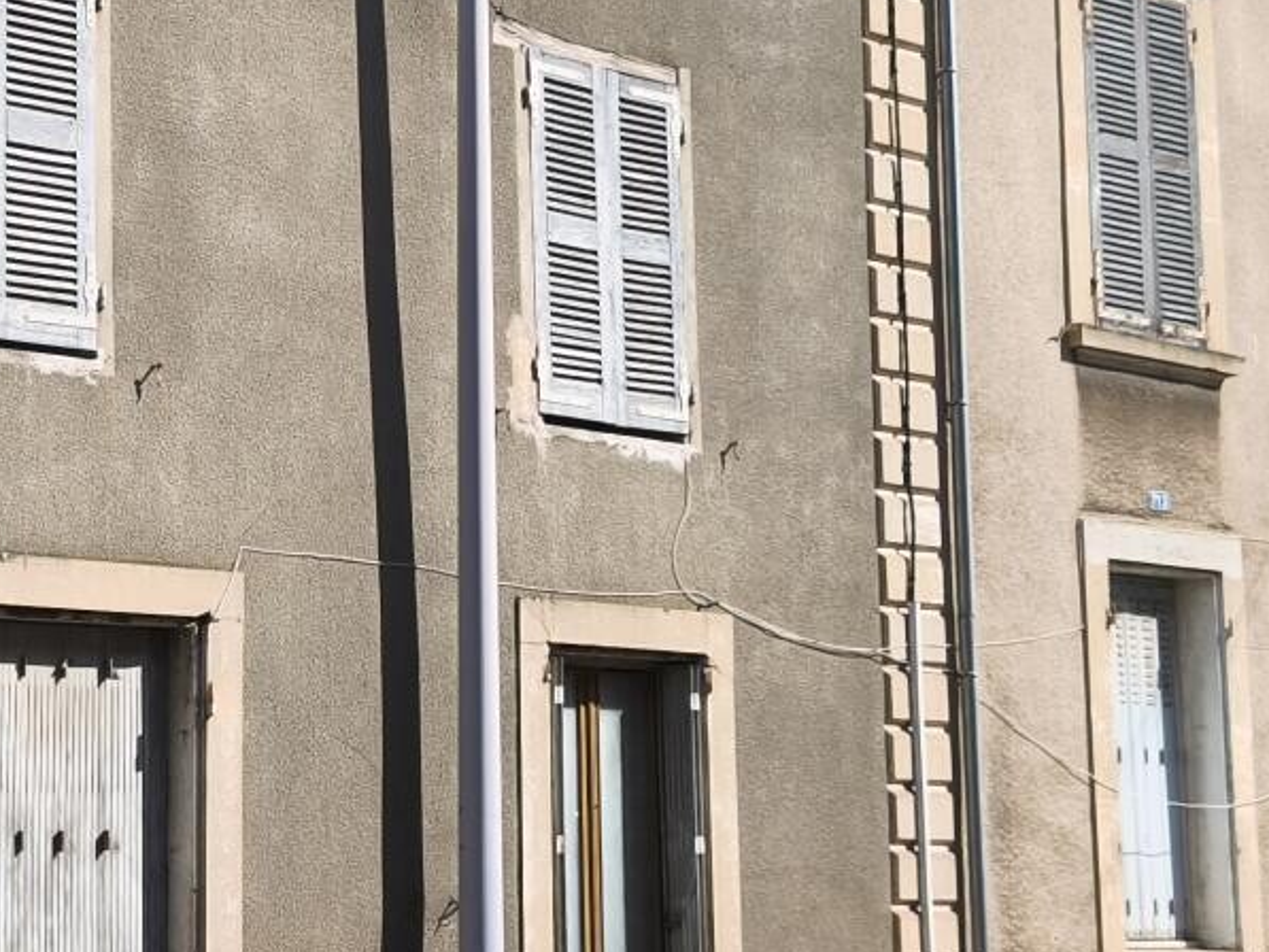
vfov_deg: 19.9
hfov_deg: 24.8
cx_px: -68
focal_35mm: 74
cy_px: 419
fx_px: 2713
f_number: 1.7
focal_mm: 5.35
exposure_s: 1/1918
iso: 50
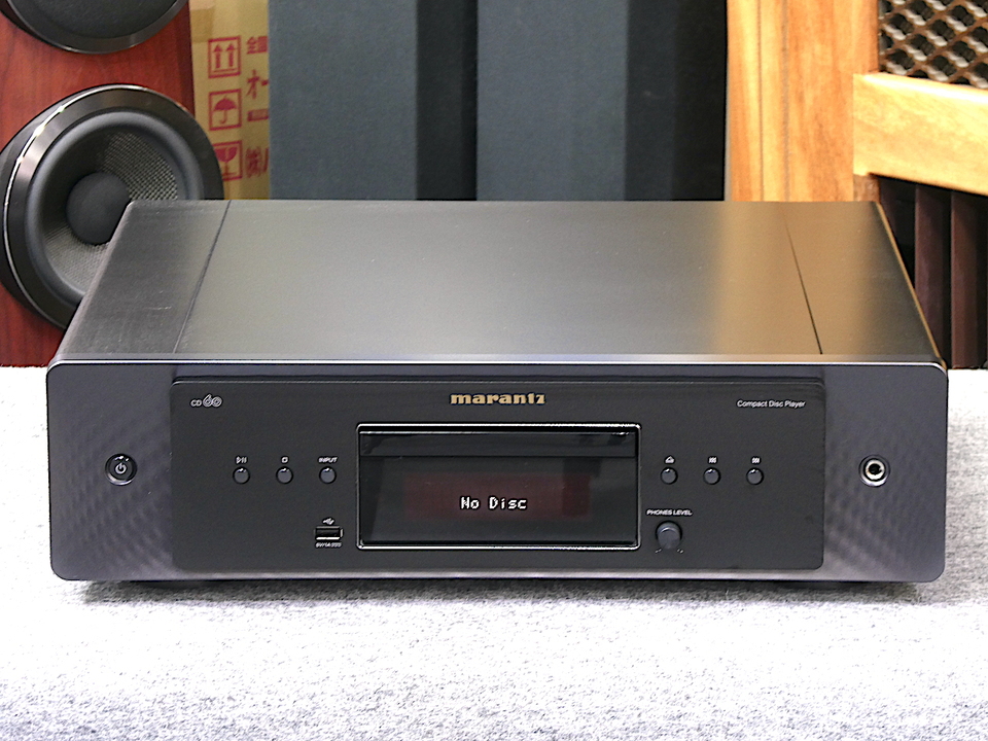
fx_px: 3853
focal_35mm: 135
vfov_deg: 11.0
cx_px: 494
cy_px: 370
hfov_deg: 14.6
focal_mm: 24.2
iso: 200
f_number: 5.3
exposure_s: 1/1.6
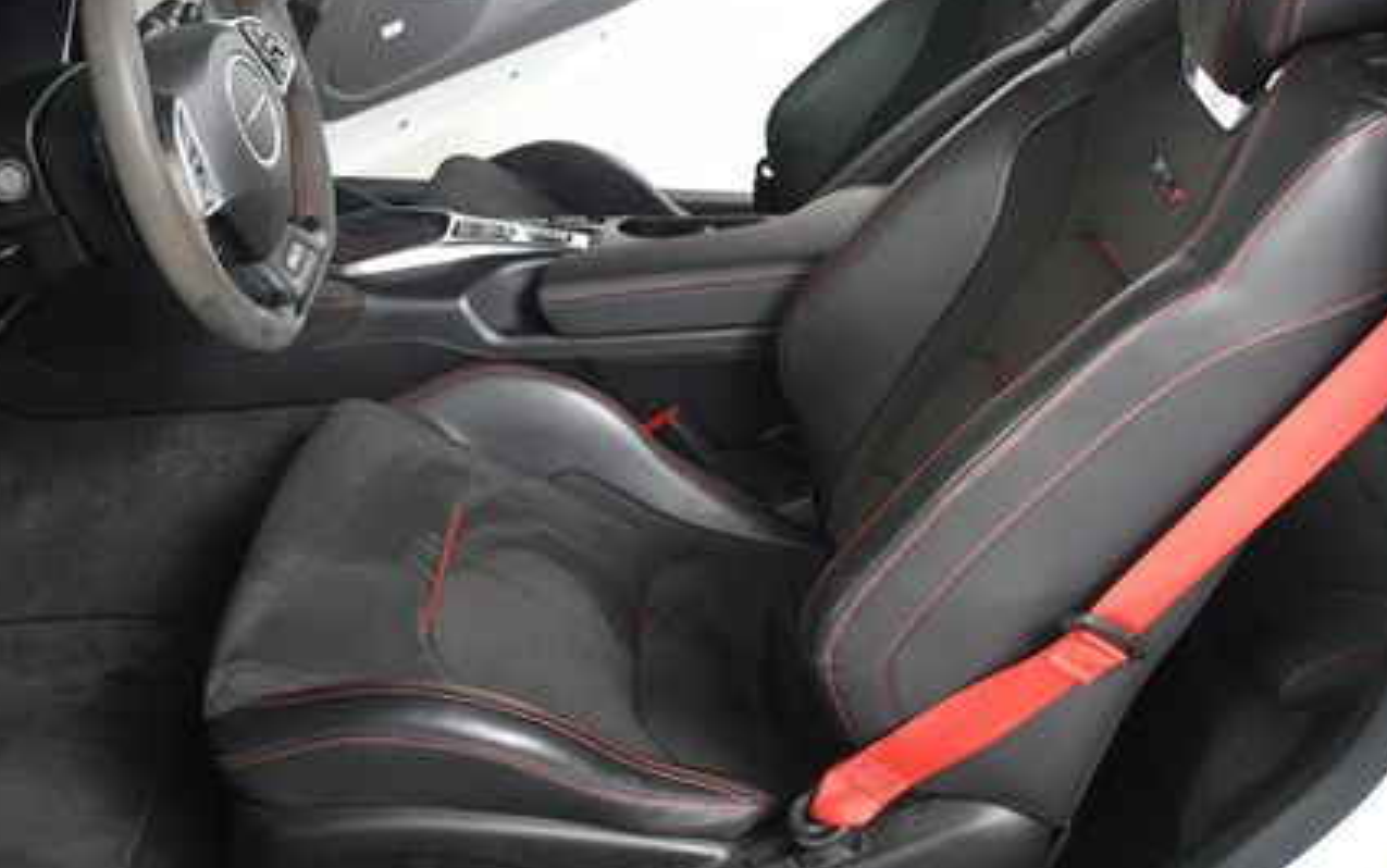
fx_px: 1740
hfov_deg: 43.5
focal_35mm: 46
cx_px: 705
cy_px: 284
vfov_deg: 27.8
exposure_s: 1/160
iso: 100
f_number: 3.5
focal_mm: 20
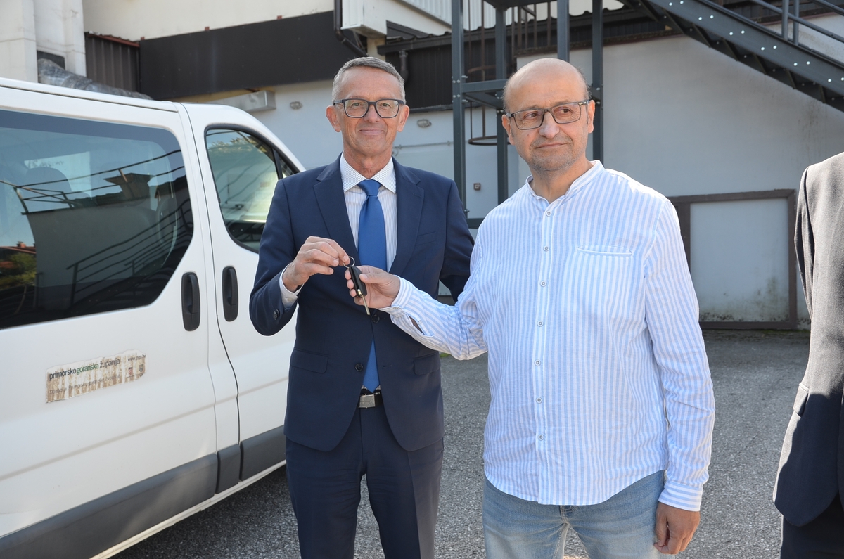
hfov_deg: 49.6
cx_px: 422
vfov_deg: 34.1
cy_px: 280
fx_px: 913
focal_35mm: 39
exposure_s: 1/125
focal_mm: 26
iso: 200
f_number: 5.6
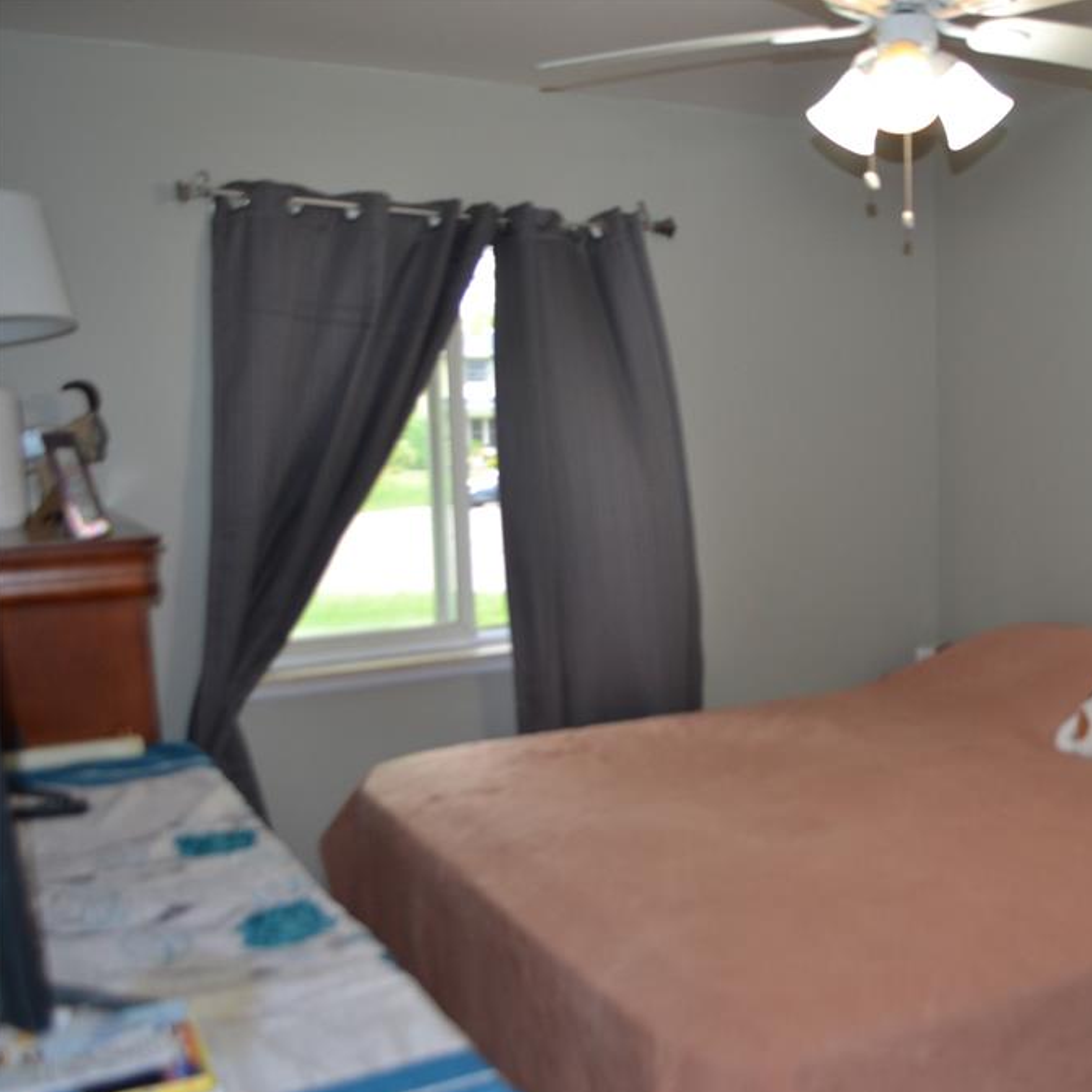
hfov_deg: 45.5
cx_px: 825
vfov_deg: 47.2
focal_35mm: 35
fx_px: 1249
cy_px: 552
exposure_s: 1/60
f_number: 4
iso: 400
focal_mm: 18
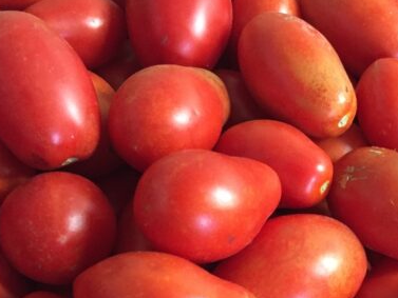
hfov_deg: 32.1
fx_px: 679
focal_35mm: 59
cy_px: 233
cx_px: 296
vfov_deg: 24.5
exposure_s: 1/30
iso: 250
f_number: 2.2
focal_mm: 4.15
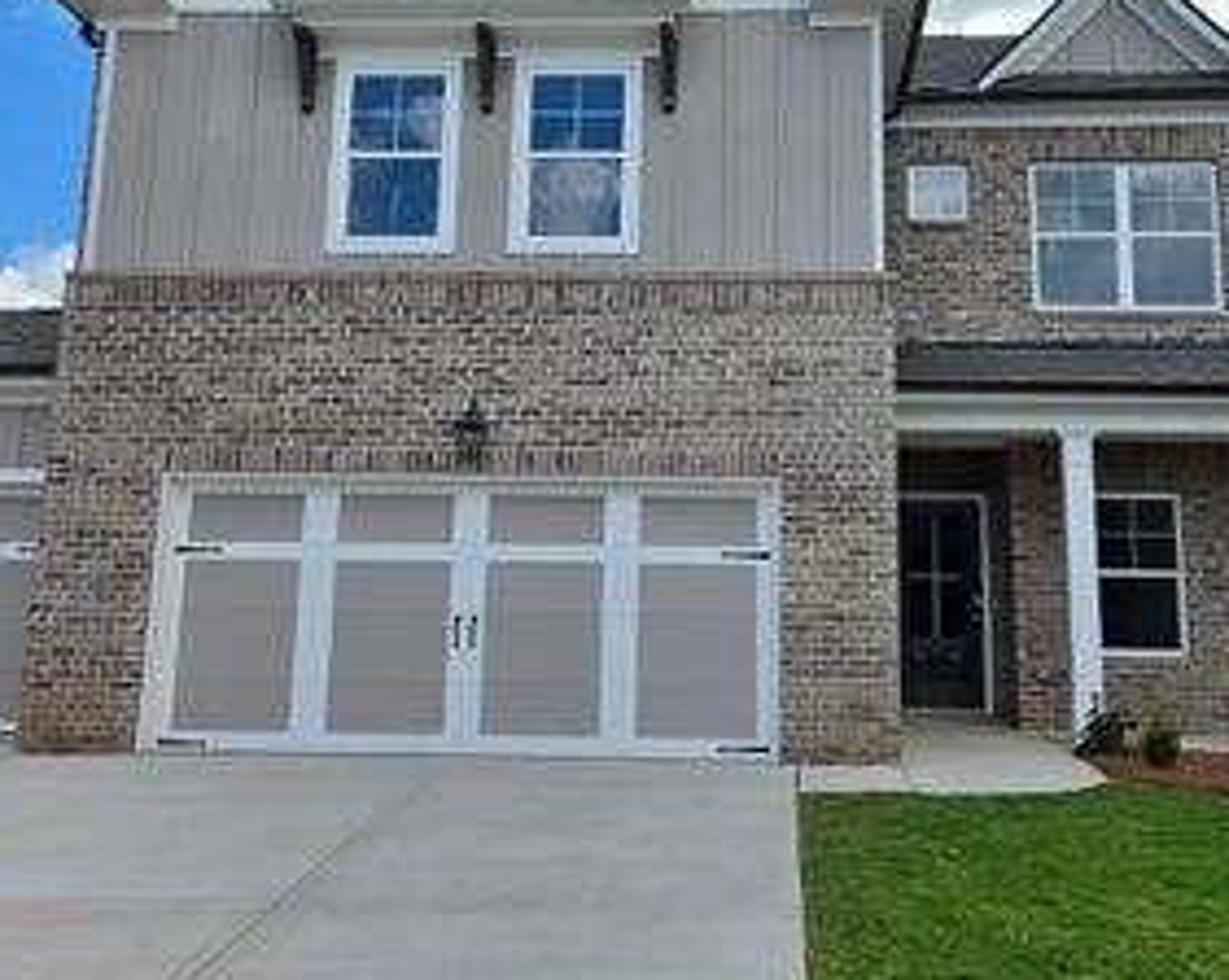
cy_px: 300
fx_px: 1453
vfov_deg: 36.7
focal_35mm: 40
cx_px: 695
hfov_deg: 45.7
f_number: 1.8
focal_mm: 5.4
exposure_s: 1/2921
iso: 32
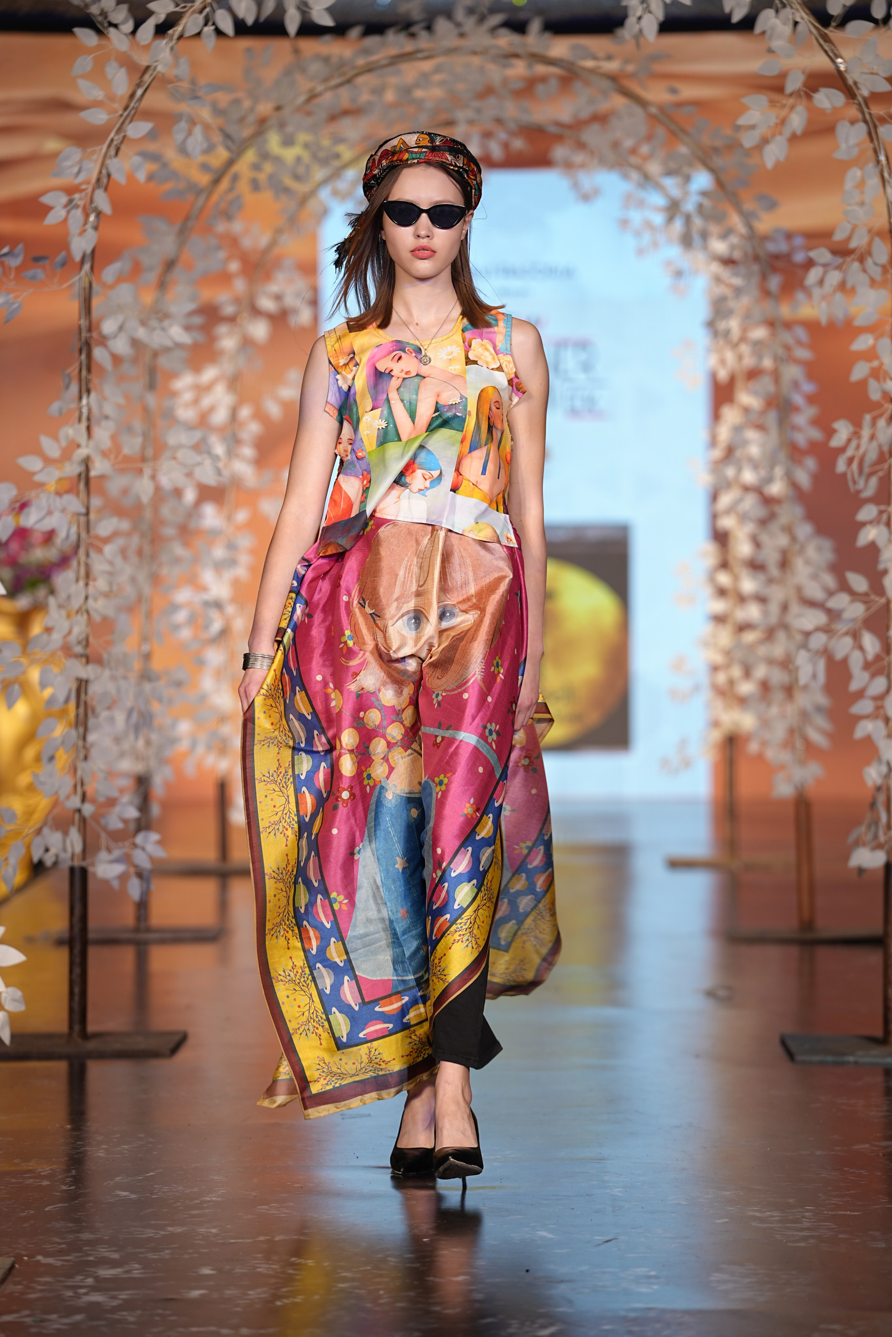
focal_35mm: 137
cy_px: 668
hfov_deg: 10.0
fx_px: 5095
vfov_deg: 15.0
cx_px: 446
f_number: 3.2
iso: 160
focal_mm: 137.1
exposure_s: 1/250
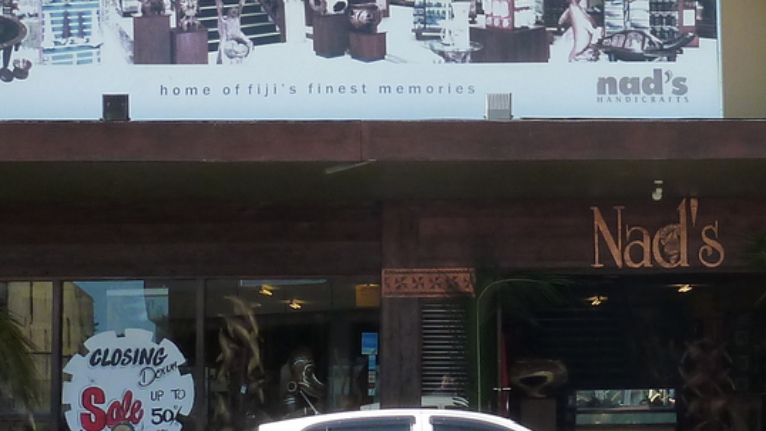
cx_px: 544
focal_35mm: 81
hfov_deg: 26.0
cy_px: 225
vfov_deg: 14.9
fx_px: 1646
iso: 125
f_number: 4
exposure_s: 1/250
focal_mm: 4.1
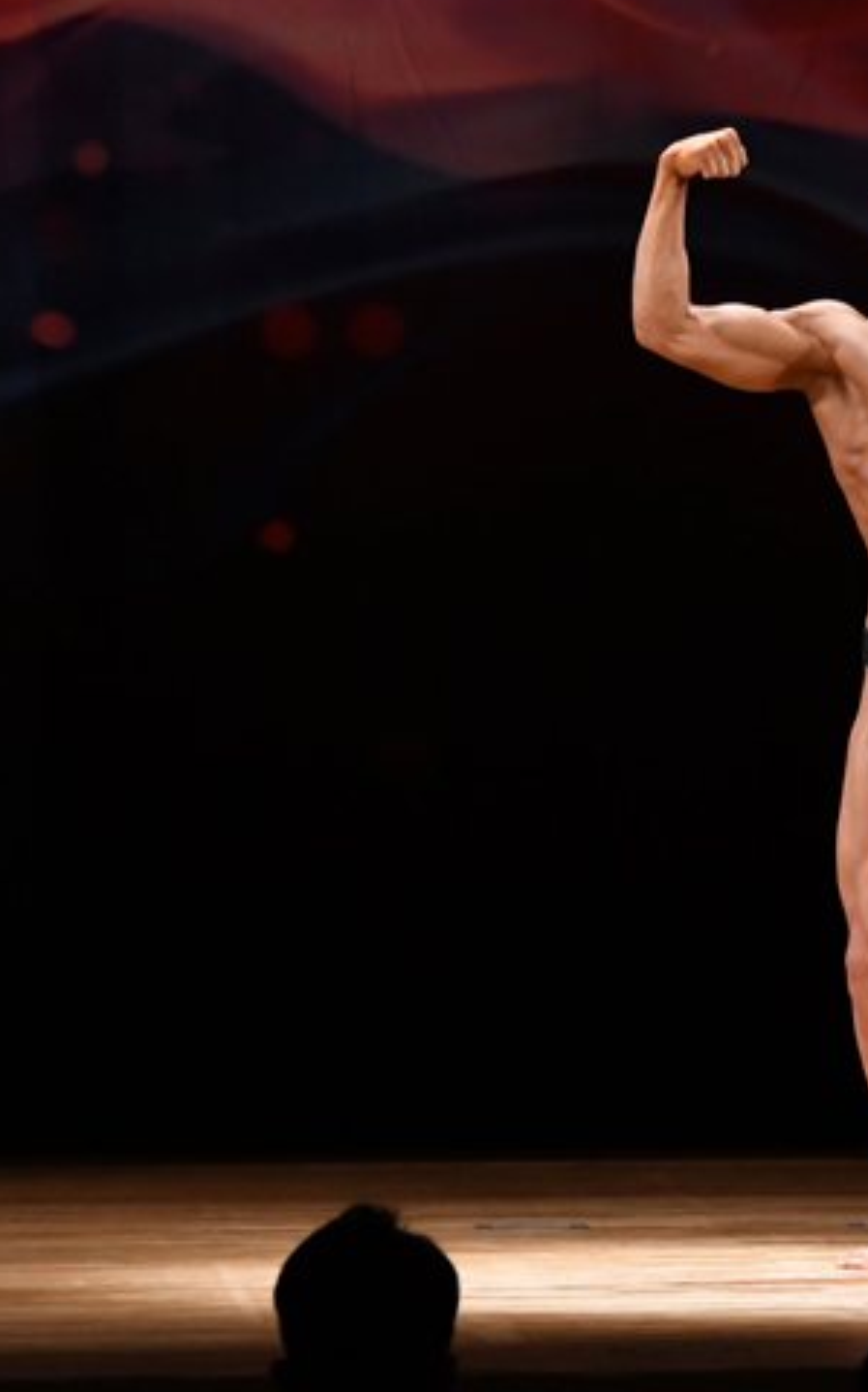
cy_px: 703
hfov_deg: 3.7
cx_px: 1018
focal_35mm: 358
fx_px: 13562
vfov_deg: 5.9
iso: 3200
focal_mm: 145
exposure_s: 1/400
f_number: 5.6
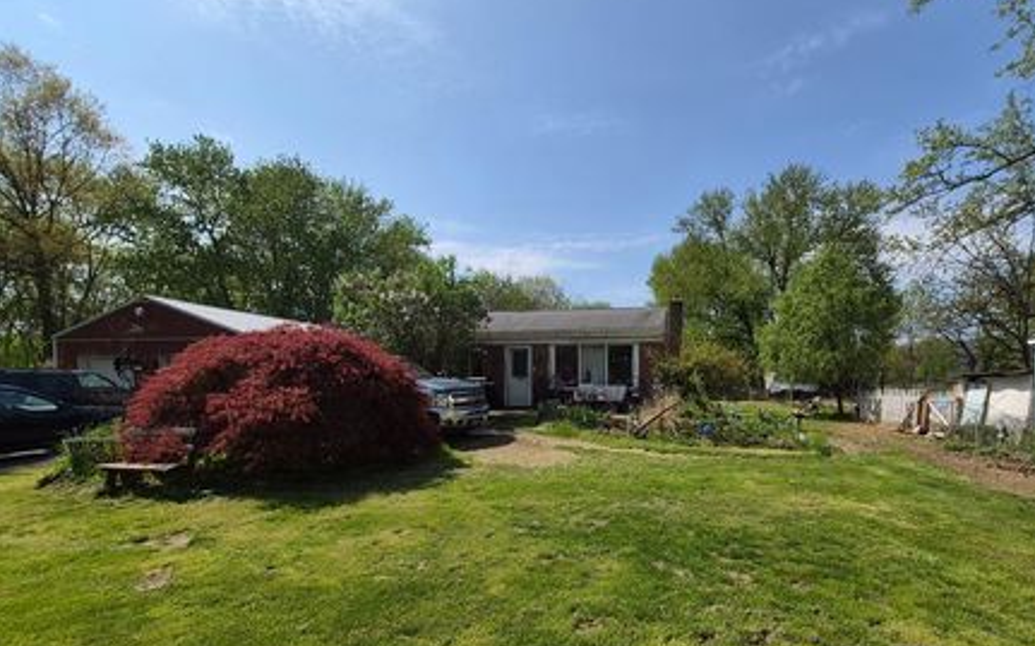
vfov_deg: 70.3
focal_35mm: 16
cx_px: 596
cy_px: 395
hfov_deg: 97.1
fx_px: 451
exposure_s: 1/2920
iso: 40
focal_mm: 1.74
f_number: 2.2
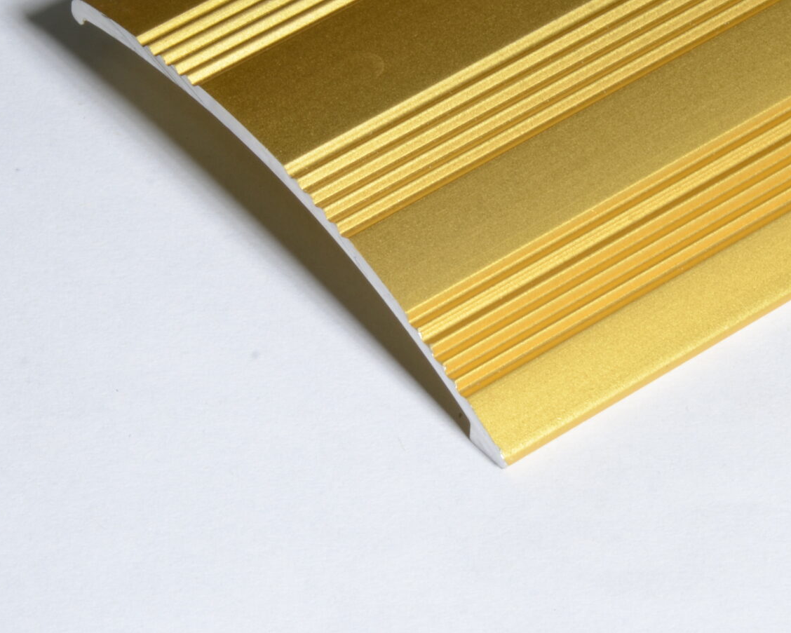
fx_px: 5598
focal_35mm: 239
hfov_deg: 8.1
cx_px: 461
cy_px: 196
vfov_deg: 6.5
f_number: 25
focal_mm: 75
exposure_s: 1/10
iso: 160
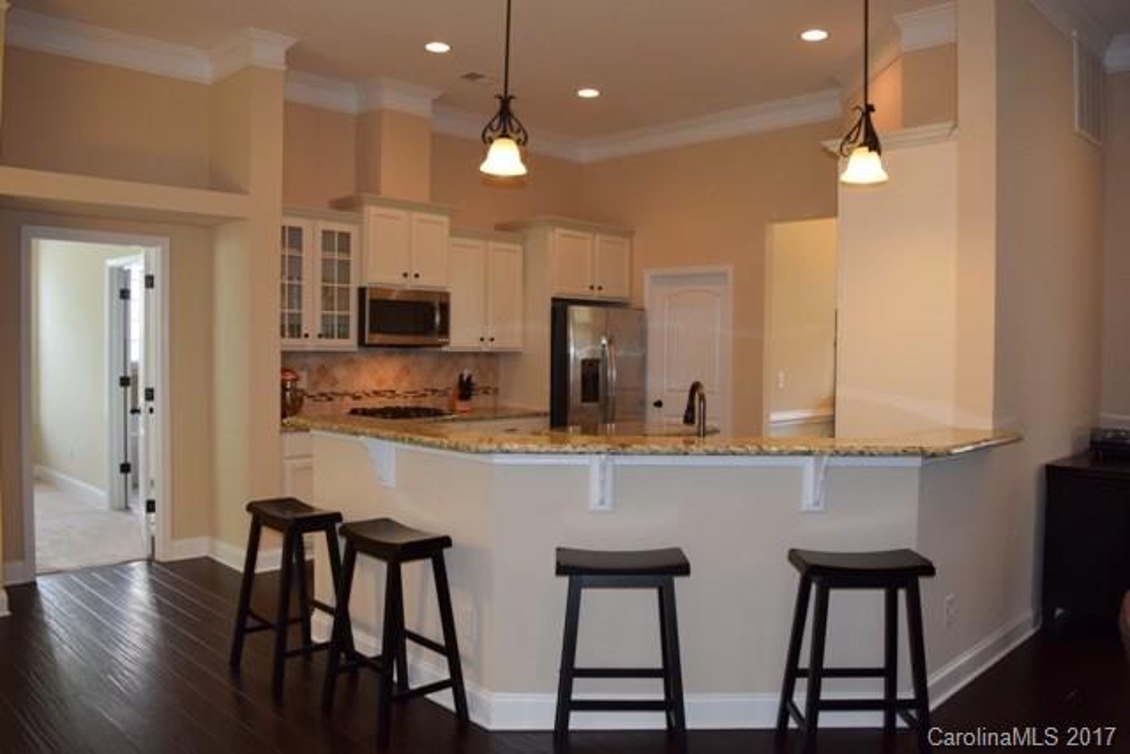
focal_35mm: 27
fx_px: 848
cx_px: 565
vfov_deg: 48.0
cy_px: 377
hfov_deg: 67.4
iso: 800
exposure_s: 1/100
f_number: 5
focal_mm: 18
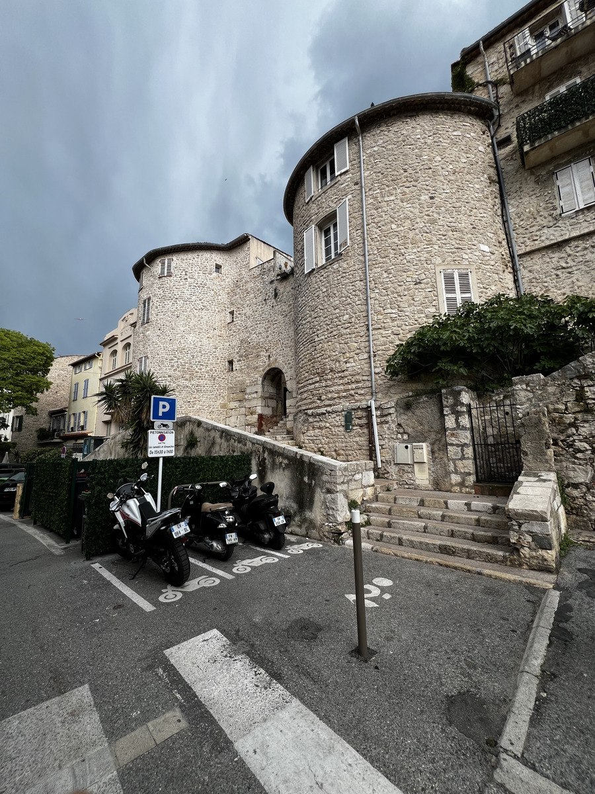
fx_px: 298
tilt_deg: +9.3
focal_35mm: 13
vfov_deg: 106.2
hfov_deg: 89.9
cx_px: 298
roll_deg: +1.1
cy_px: 397
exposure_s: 1/552
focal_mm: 1.57
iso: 32
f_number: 1.8
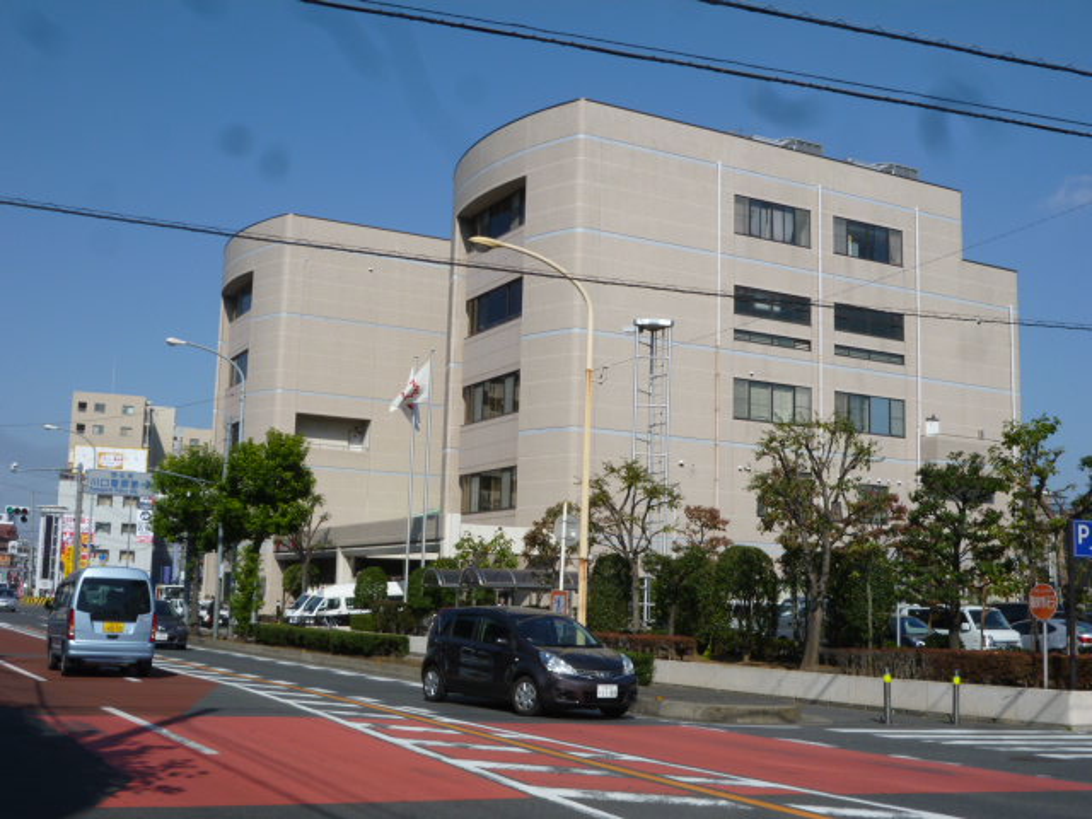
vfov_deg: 35.1
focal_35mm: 41
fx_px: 1293
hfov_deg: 45.8
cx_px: 546
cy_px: 410
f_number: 5.6
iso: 80
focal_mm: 7.2
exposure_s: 1/500
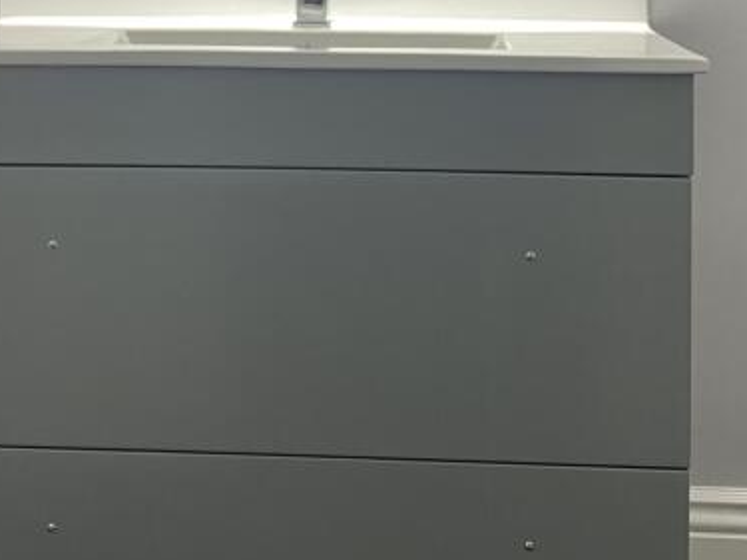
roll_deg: +0.6
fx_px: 1532
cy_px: -38
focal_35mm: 71
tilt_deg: -2.6
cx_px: 289
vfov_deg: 19.9
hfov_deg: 27.3
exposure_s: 1/60
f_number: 1.8
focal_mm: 4.25
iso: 250
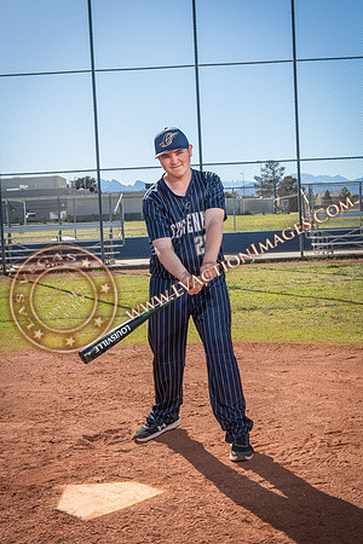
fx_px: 726
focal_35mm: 48
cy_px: 272
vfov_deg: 41.1
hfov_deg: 28.1
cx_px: 182
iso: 200
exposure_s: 1/250
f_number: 8
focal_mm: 48
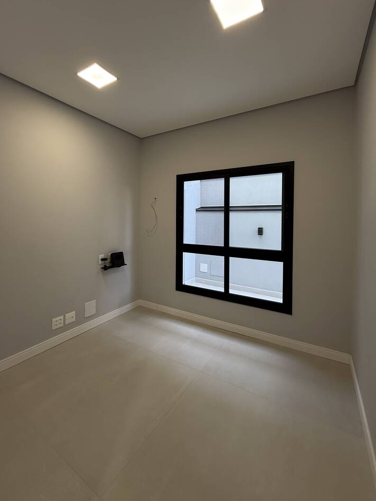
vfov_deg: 94.2
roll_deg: -0.8
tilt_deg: -0.6
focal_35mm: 16
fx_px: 232
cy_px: 225
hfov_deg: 77.7
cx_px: 163
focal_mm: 2.22
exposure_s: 1/120
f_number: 2.2
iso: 125
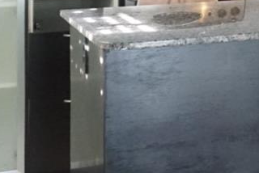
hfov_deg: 15.5
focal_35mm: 120
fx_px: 864
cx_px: 405
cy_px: -118
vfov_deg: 10.8
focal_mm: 16
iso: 3200
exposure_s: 1/80
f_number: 3.5
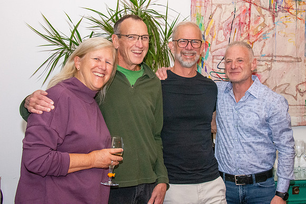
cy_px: 93
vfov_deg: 21.9
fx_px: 527
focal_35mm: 62
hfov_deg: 32.4
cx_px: 166
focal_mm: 38
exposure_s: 1/100
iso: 5000
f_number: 10
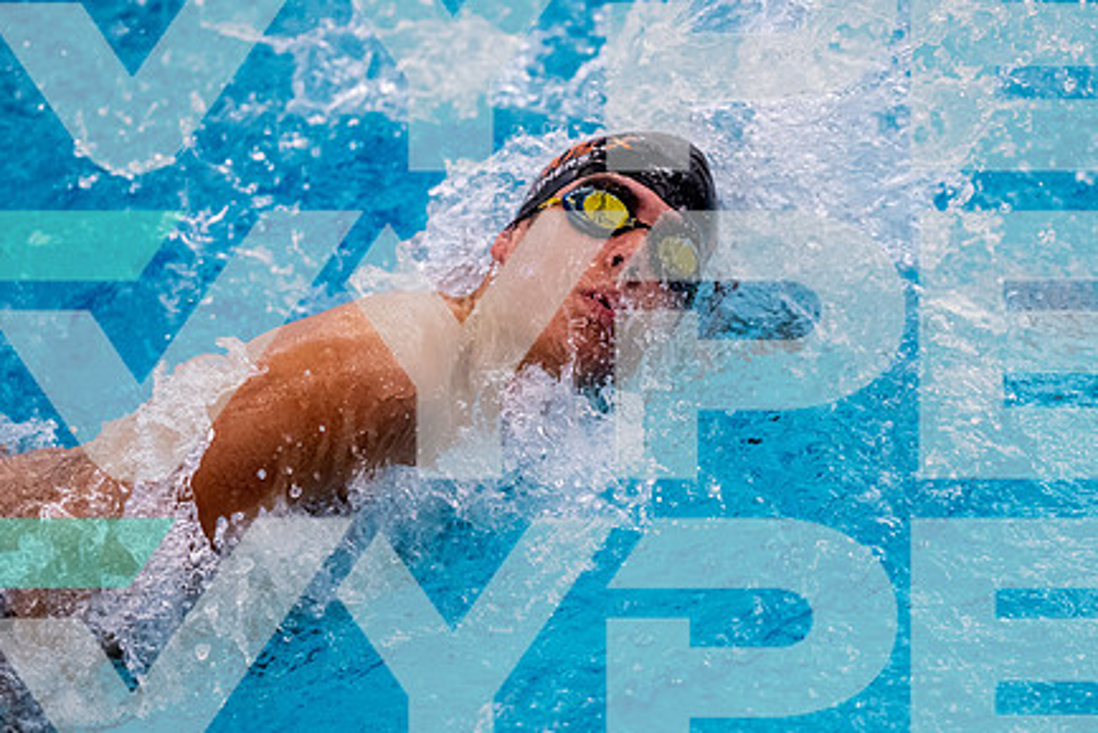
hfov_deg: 19.6
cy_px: 400
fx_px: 3173
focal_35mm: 104
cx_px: 646
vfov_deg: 13.2
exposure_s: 1/1600
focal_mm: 70
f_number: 2.8
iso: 6400
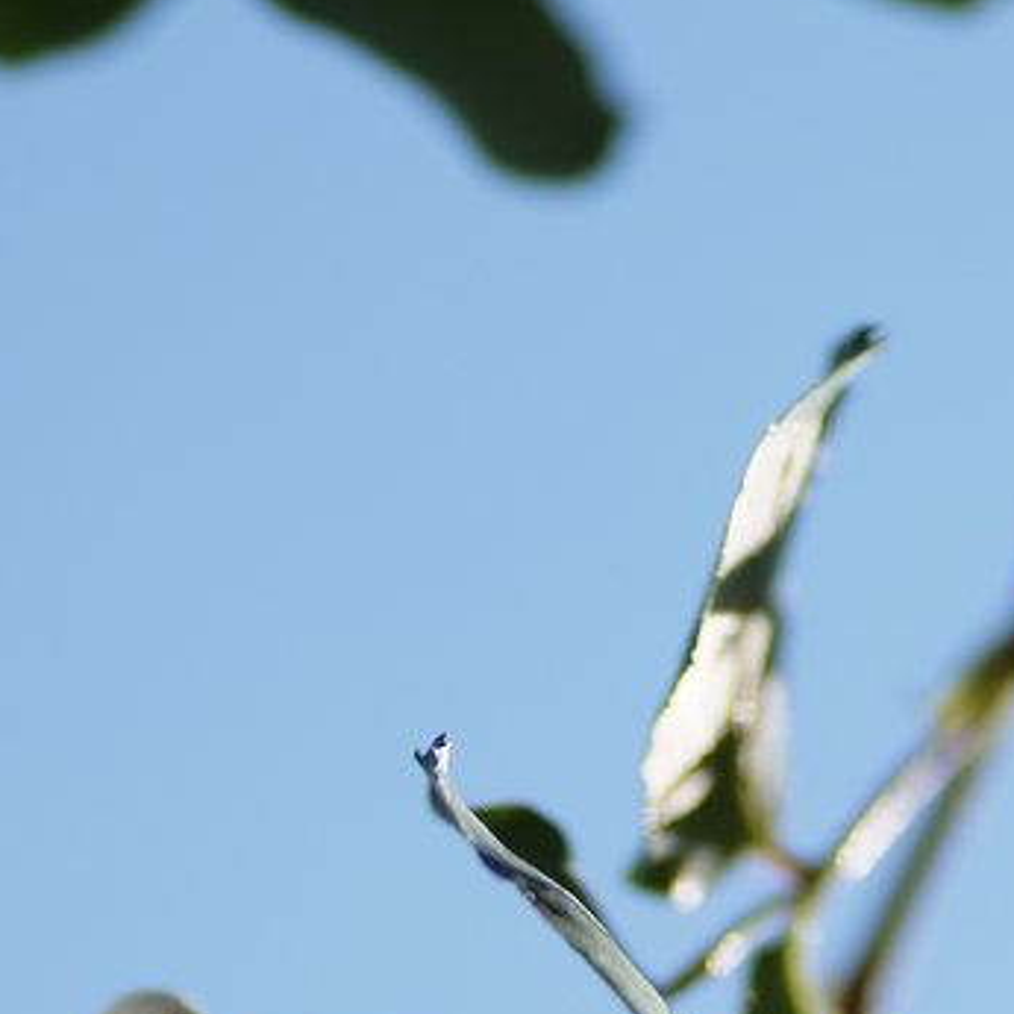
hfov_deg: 5.1
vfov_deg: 5.1
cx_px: 369
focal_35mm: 341
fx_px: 11301
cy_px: 1481
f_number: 3.5
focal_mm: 90
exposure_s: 1/1500
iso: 100
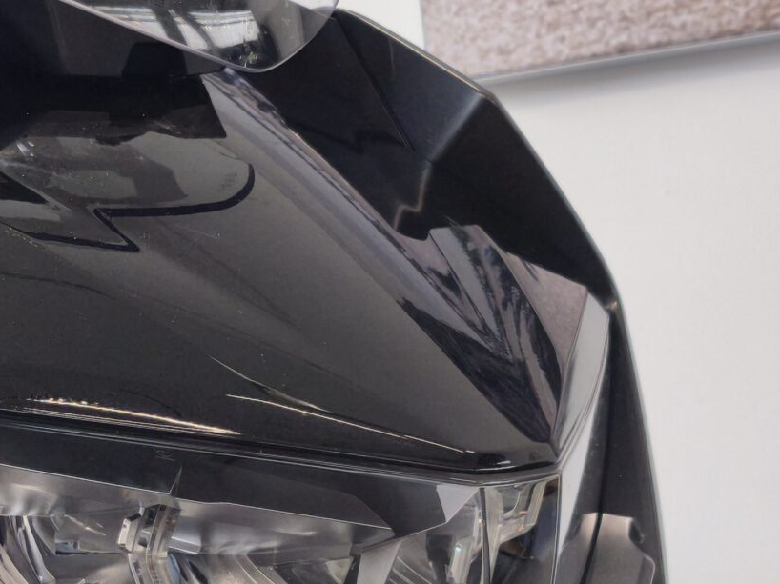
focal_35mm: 144
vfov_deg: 10.1
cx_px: -116
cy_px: 695
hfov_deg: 13.4
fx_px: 3244
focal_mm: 6.57
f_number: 1.6
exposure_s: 1/100
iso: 64
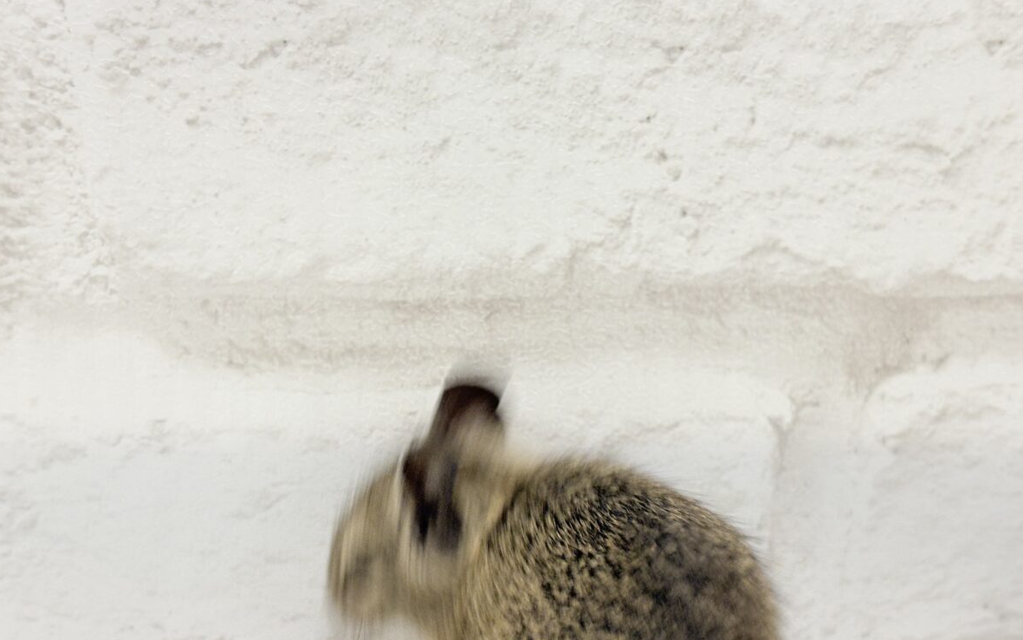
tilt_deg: -17.4
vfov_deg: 23.1
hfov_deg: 36.3
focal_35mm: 56
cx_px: 515
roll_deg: -1.1
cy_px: 356
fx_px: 1561
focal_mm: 5.96
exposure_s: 1/50
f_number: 1.6
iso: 50
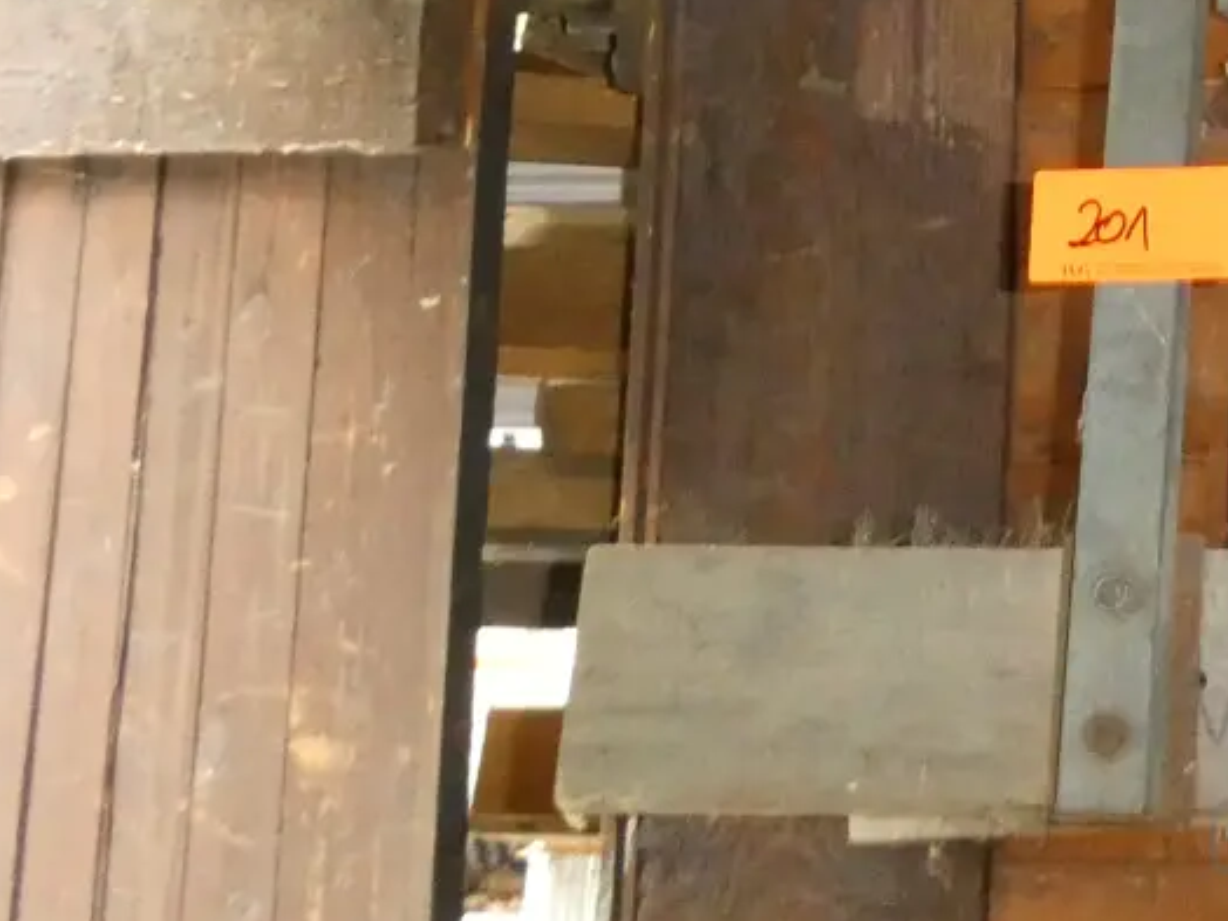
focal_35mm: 88
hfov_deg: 20.6
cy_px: -471
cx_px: 1519
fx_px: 3122
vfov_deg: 15.5
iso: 800
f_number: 3.3
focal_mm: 4.3
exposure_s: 1/60
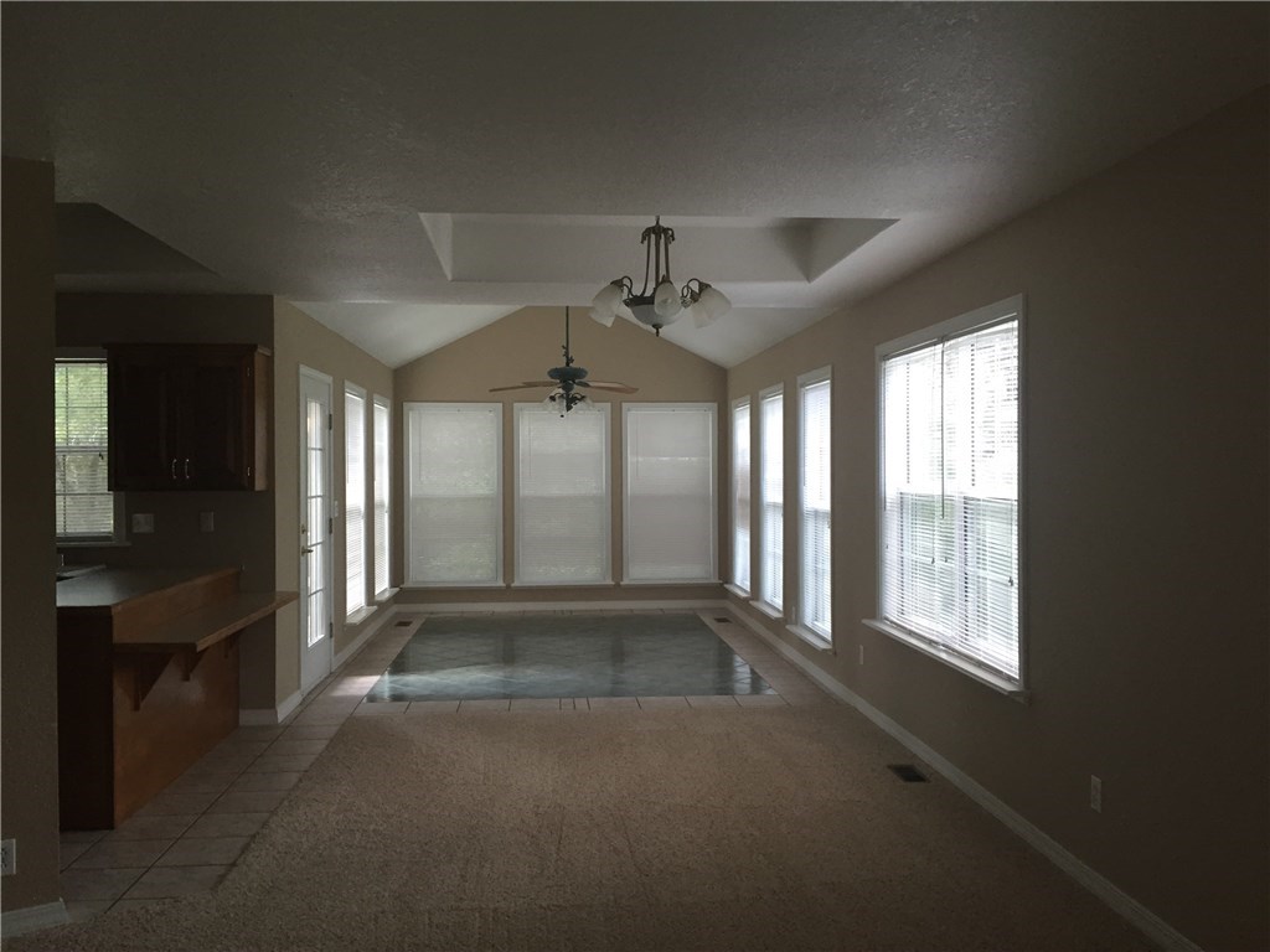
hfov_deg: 61.7
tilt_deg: -0.2
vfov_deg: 48.2
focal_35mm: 29
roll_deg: -0.5
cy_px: 476
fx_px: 1064
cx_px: 635
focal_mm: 4.15
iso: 50
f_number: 2.2
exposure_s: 1/30
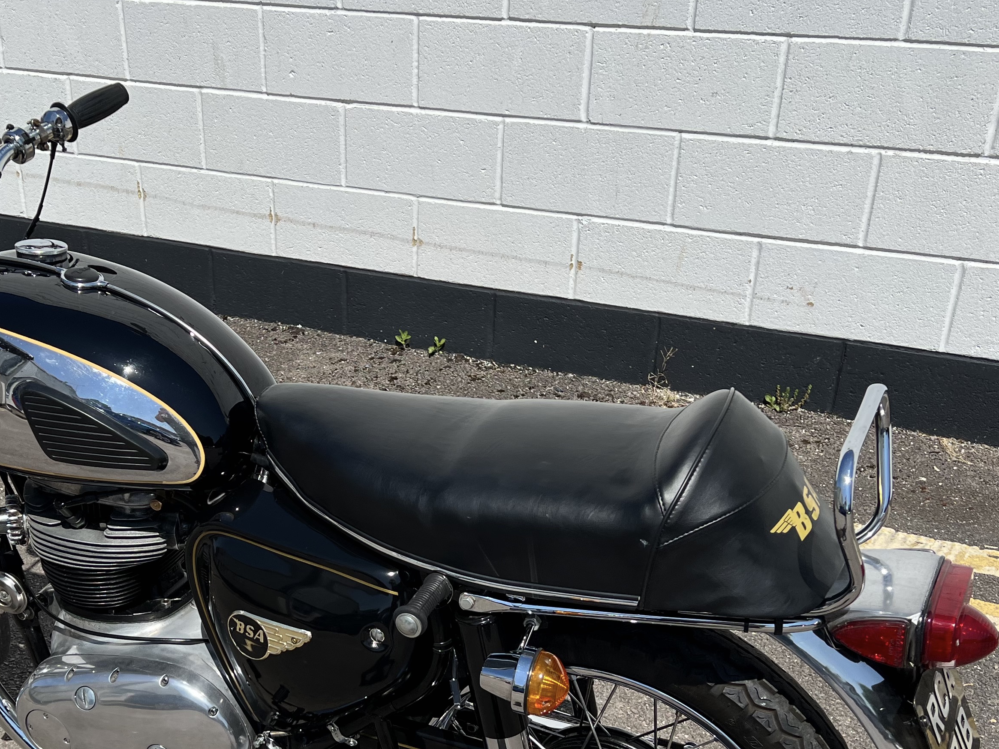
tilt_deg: -29.8
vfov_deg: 31.6
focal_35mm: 45
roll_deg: +2.1
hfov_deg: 41.6
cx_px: 340
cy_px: 555
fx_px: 1299
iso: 50
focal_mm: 5.7
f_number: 1.5
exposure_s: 1/5882
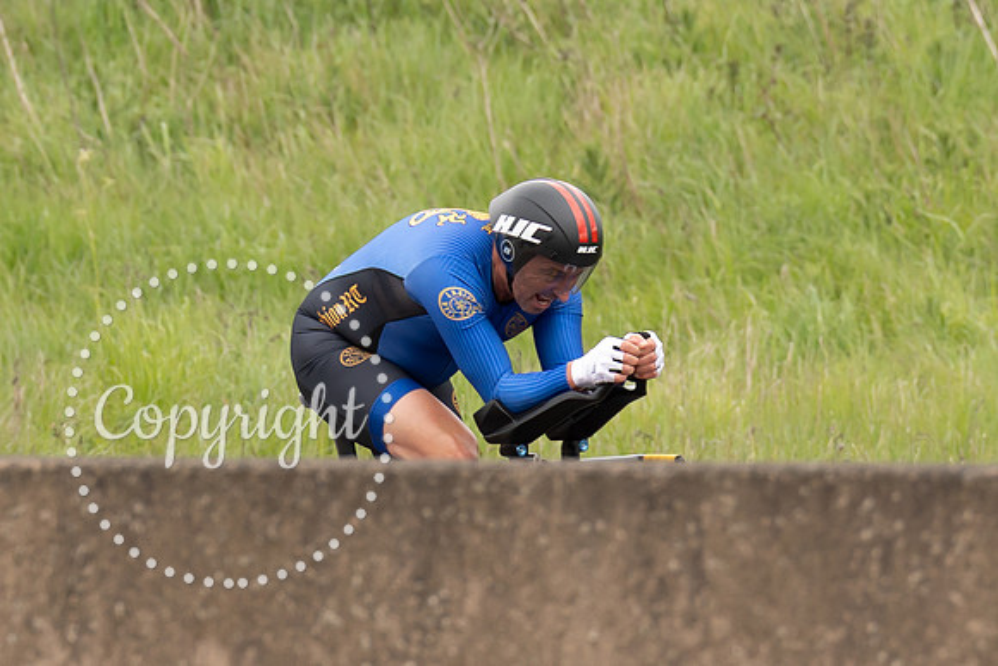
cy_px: 202
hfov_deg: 2.9
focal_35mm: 708
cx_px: 431
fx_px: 19626
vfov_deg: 1.9
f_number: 4
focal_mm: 200
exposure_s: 1/1000
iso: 320
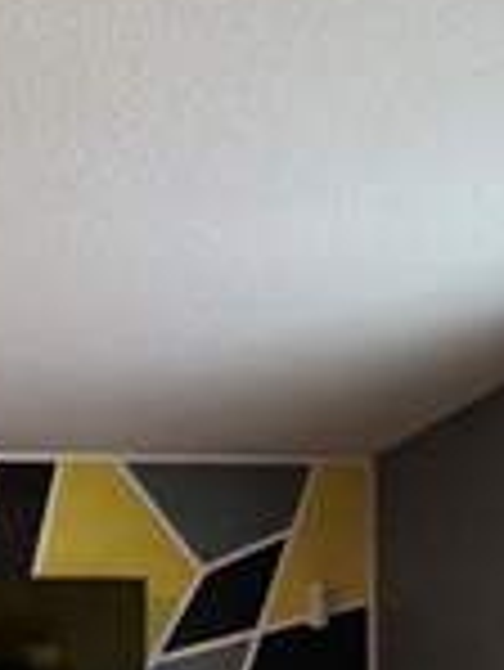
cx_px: -68
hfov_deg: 22.8
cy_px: 652
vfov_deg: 30.2
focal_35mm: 60
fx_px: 1163
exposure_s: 1/60
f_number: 2.2
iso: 500
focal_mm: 2.22
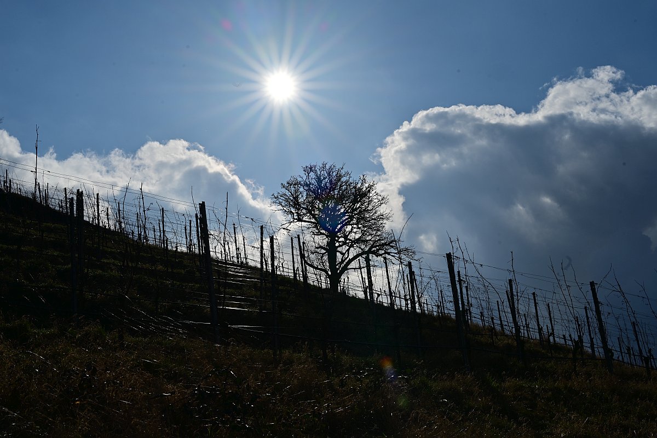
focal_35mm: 50
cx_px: 328
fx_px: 912
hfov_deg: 39.6
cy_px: 219
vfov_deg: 27.0
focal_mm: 50
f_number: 16
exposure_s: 1/1000
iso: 64
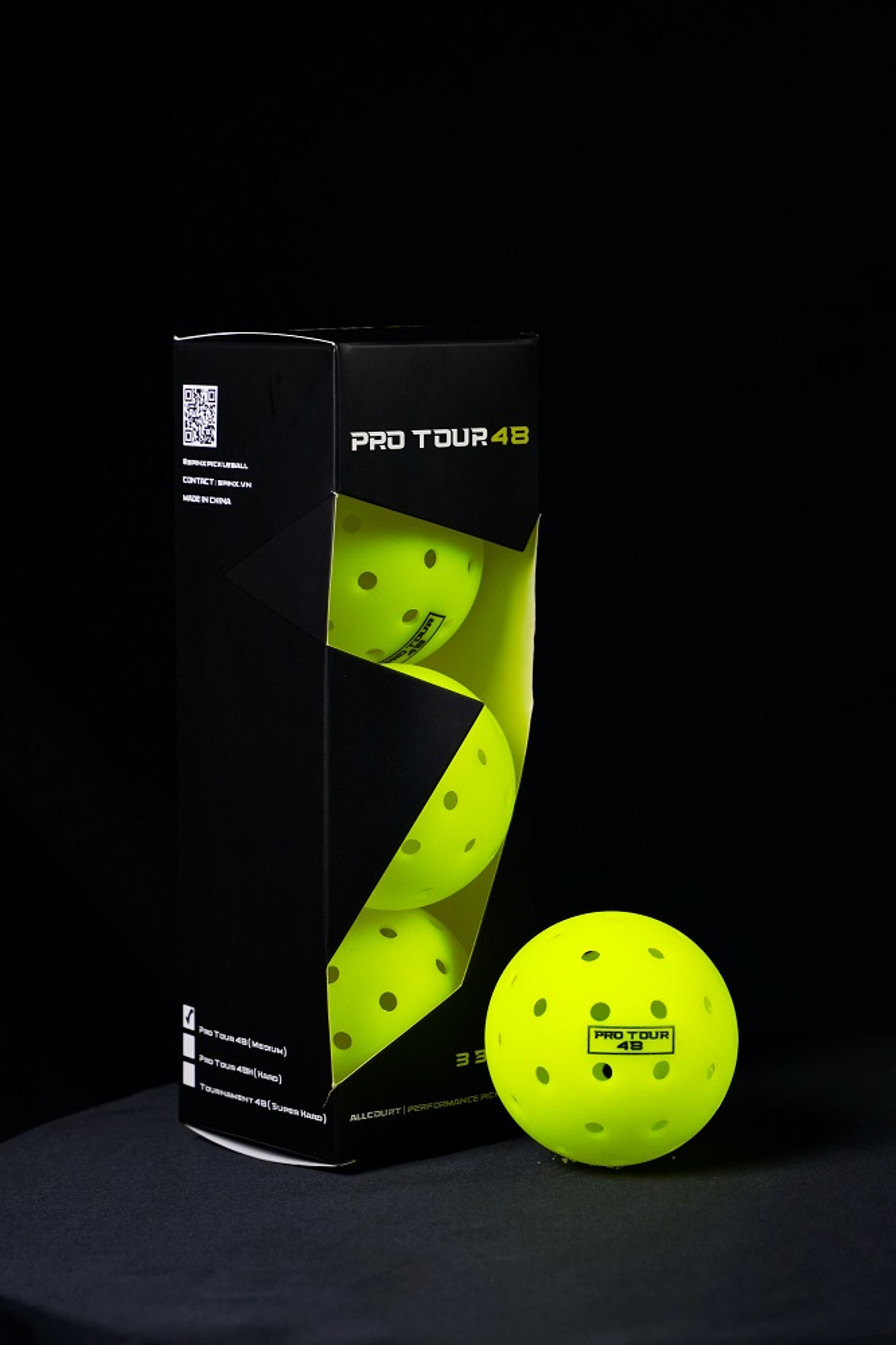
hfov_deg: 14.2
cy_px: 672
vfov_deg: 21.2
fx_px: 3586
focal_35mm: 96
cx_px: 448
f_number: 5
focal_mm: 64
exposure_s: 1/160
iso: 800
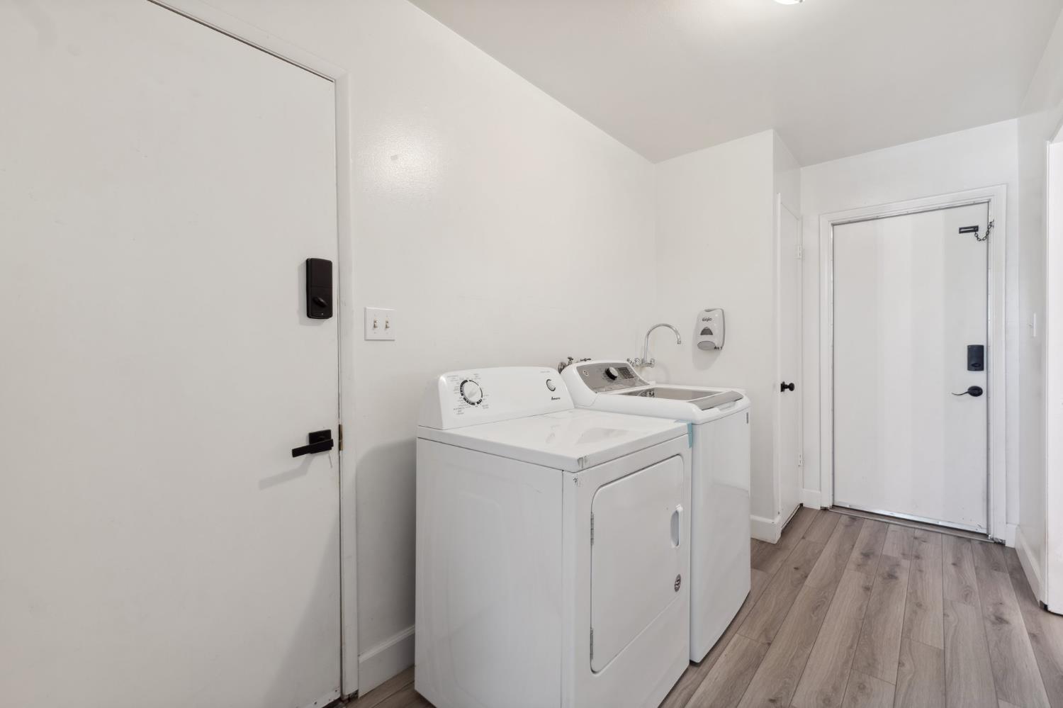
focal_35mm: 15
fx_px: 443
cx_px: 532
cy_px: 354
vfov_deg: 77.3
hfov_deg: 100.4
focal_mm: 10
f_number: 8
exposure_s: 1/1.67
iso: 100
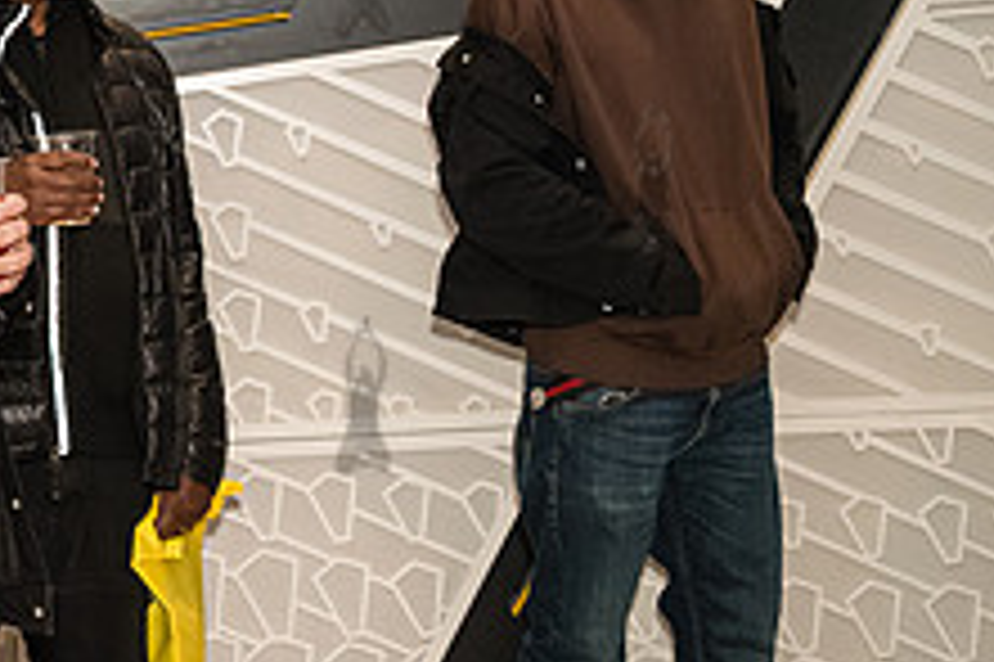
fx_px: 2538
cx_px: -220
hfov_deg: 20.6
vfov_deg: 14.8
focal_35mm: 92
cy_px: 176
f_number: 3.5
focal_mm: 35
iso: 10000
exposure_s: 1/400
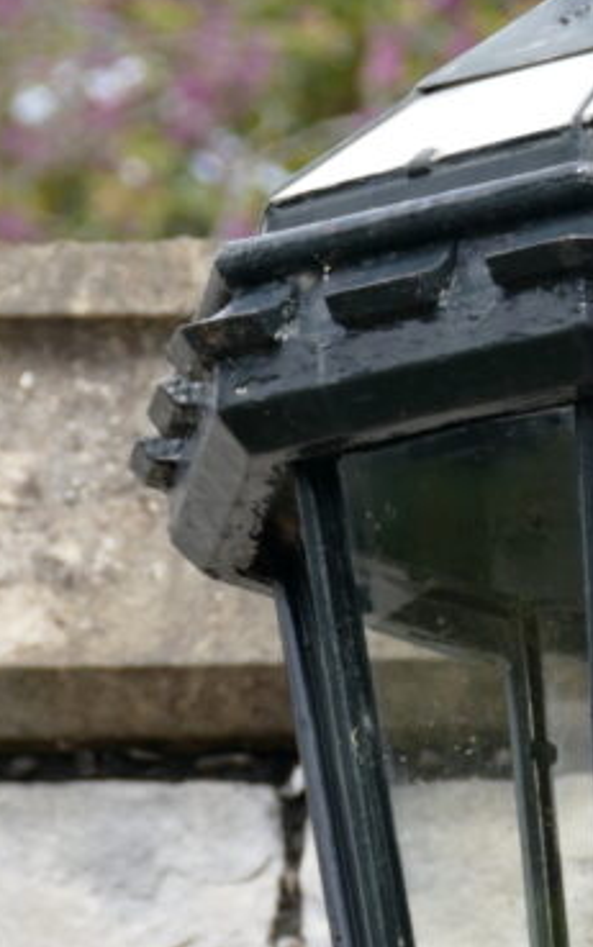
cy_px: 252
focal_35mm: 625
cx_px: 777
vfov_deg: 3.4
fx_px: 16142
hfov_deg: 2.1
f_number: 4
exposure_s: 1/400
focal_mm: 80.51
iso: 125
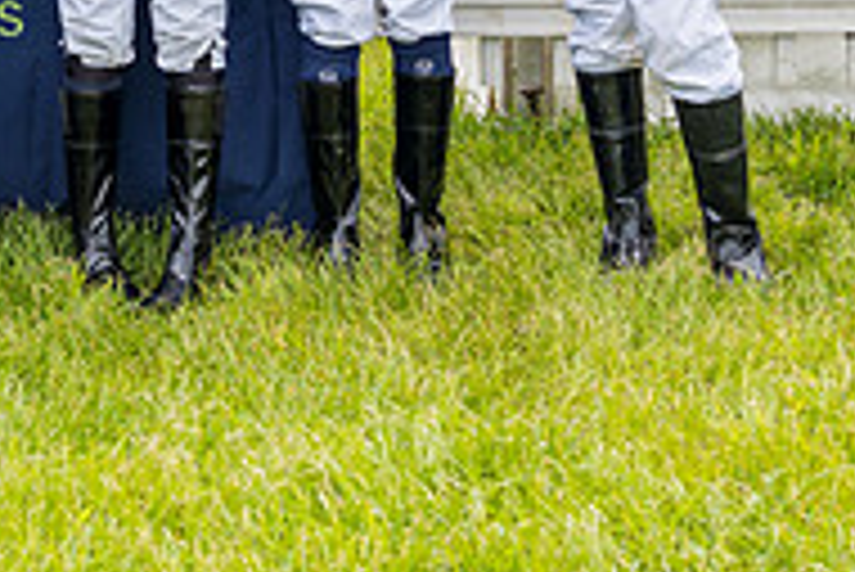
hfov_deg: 18.3
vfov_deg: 11.9
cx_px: 74
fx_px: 2614
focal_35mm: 110
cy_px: -288
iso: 100
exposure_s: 1/250
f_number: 5
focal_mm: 31
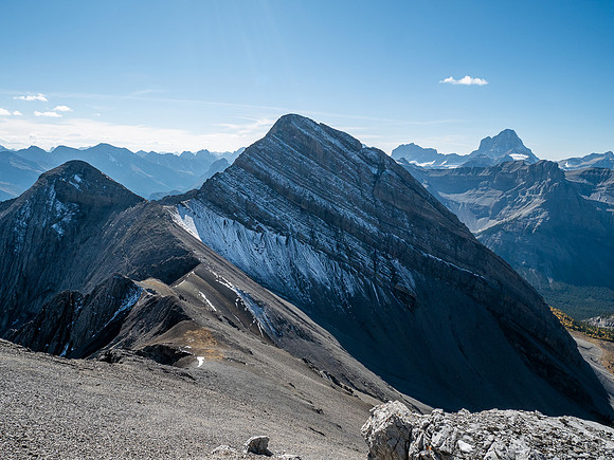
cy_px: 230
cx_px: 307
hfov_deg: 71.6
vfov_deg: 56.8
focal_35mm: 24
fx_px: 426
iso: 200
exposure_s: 1/500
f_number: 8
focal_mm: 12
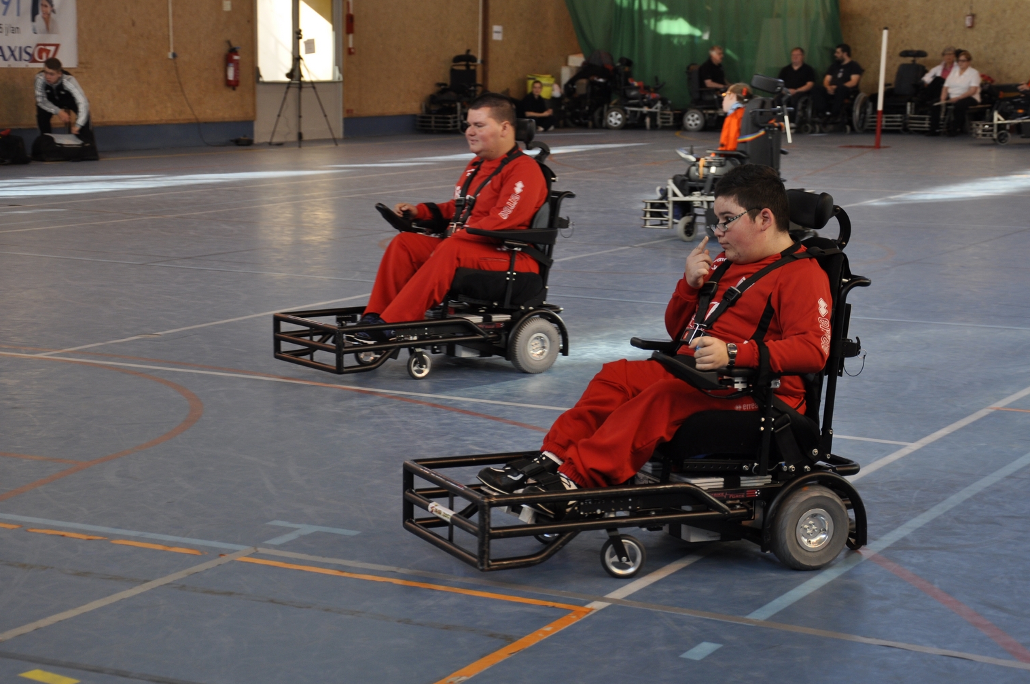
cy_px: 347
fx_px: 2172
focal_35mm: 76
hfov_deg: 26.7
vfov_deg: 17.9
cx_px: 518
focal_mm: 48
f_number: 4.8
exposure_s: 1/100
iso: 400
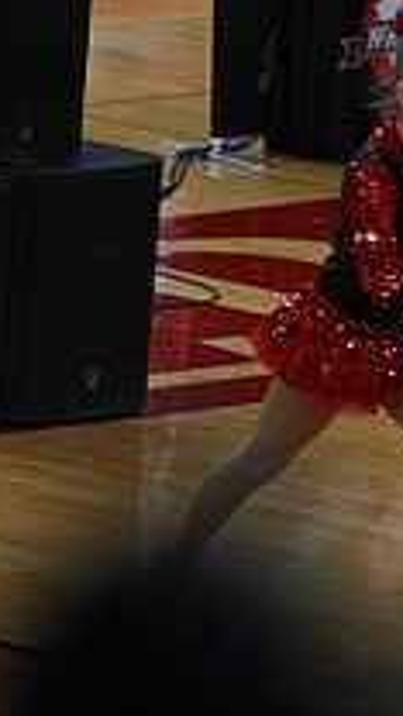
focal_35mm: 583
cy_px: 133
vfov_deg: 3.7
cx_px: -561
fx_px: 11075
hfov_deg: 2.1
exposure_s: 1/400
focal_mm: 200
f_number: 4
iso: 4000
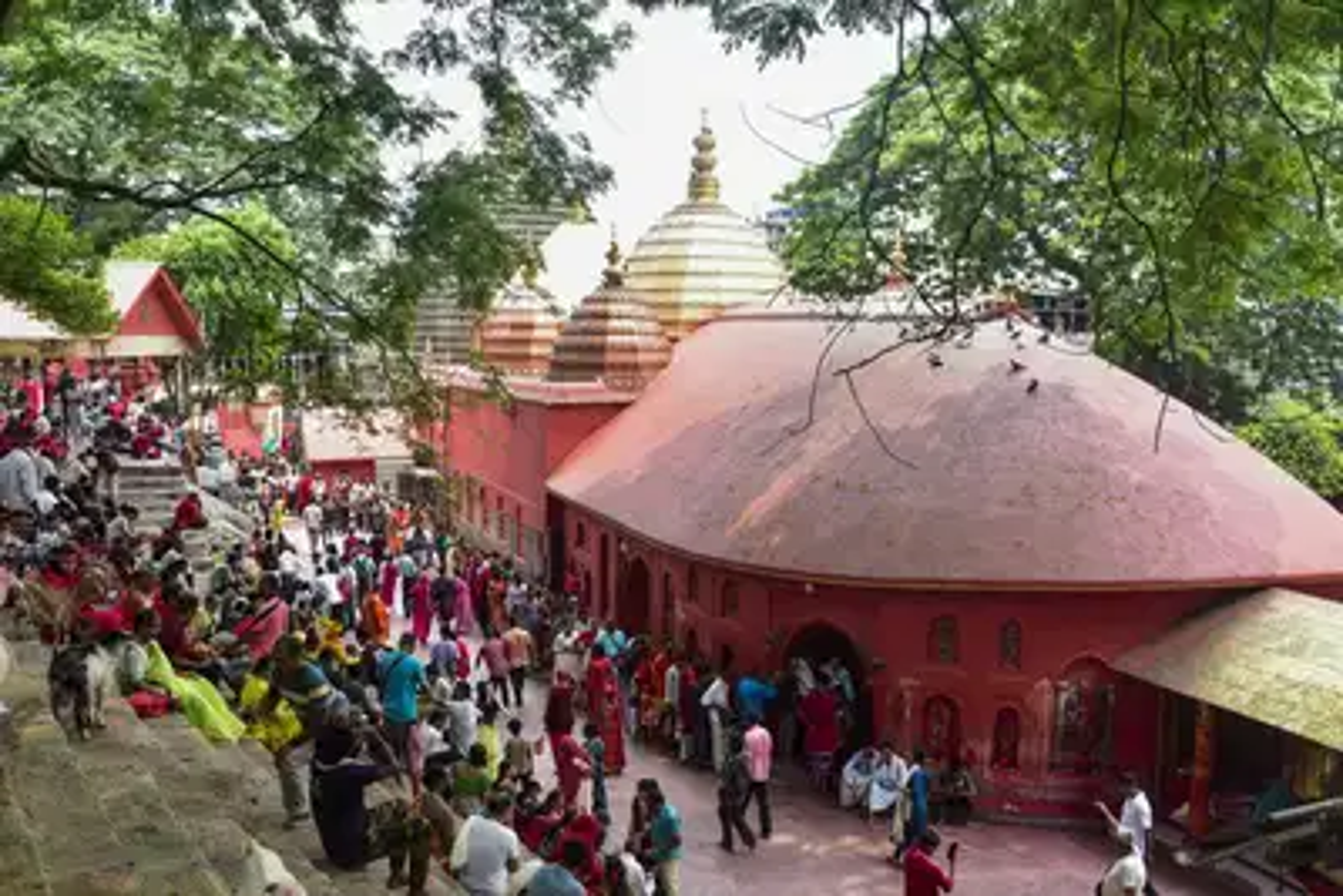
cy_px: 448
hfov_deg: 58.7
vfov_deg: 41.1
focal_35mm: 32
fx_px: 1194
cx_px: 672
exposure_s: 1/160
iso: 250
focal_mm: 32
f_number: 8
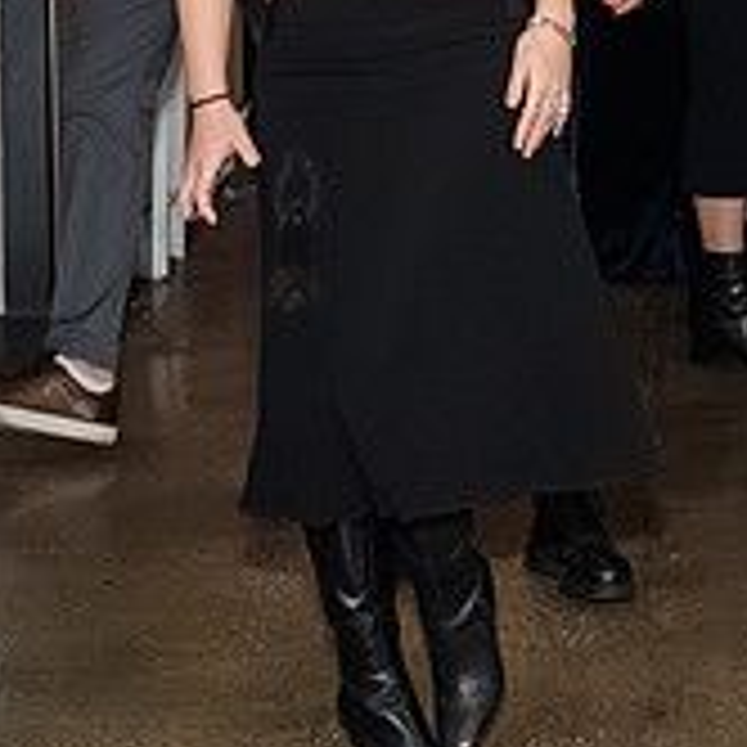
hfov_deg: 13.0
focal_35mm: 130
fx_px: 3174
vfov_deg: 13.1
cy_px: -92
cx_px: 938
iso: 8000
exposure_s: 1/400
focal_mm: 35
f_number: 5
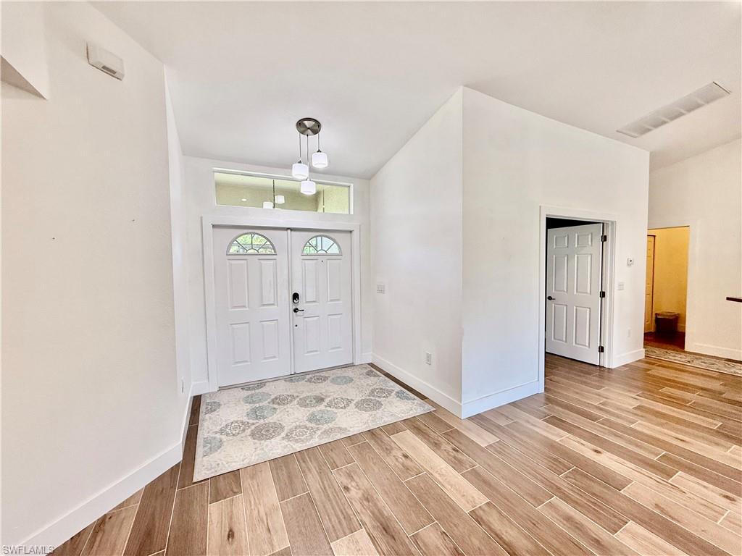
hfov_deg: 102.1
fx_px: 300
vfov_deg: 85.7
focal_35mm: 14
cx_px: 371
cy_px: 278
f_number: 2.2
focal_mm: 2.22
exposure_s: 1/120
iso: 125
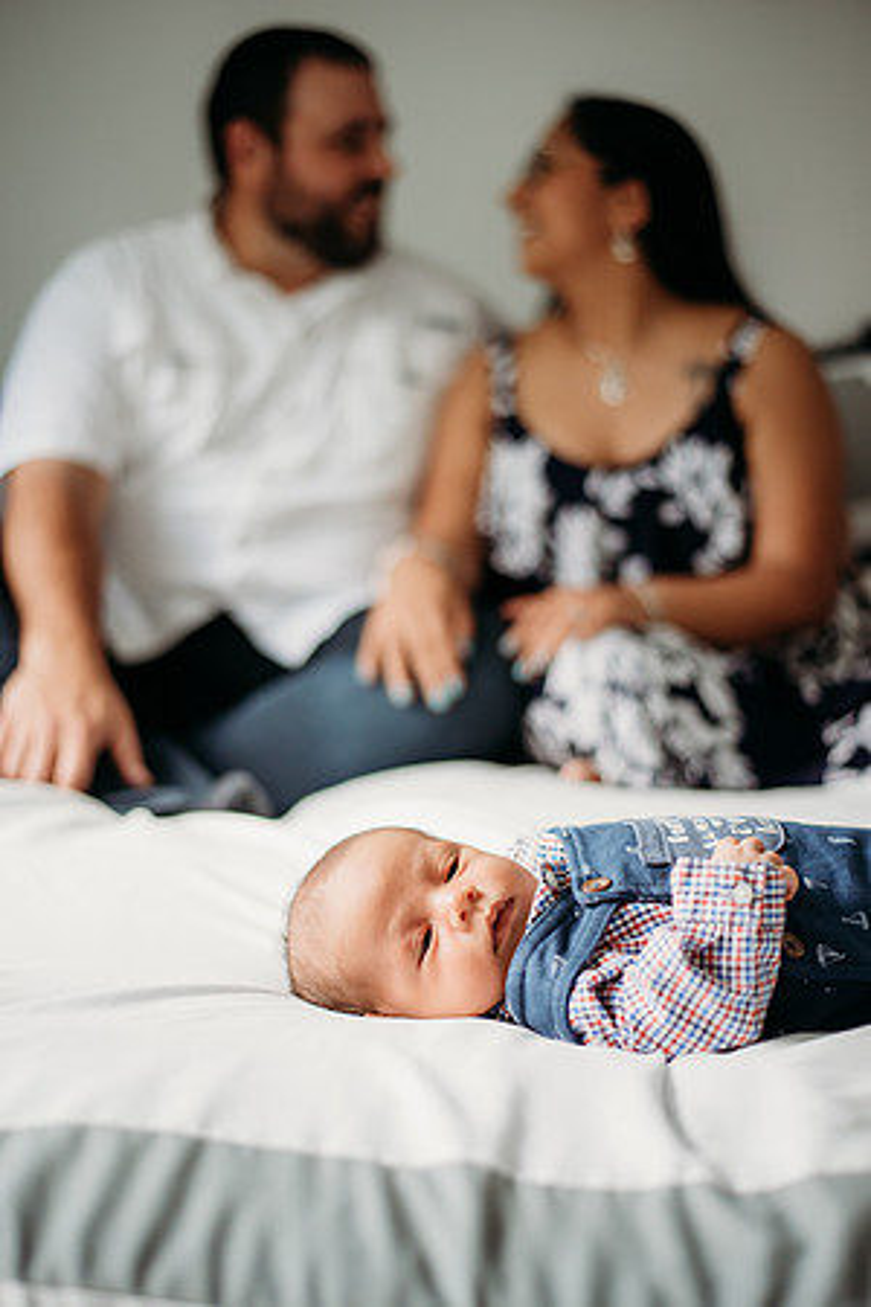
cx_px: 436
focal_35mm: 50
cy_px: 654
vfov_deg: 39.6
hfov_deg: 27.0
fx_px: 1814
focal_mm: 50
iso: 800
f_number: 1.8
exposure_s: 1/500
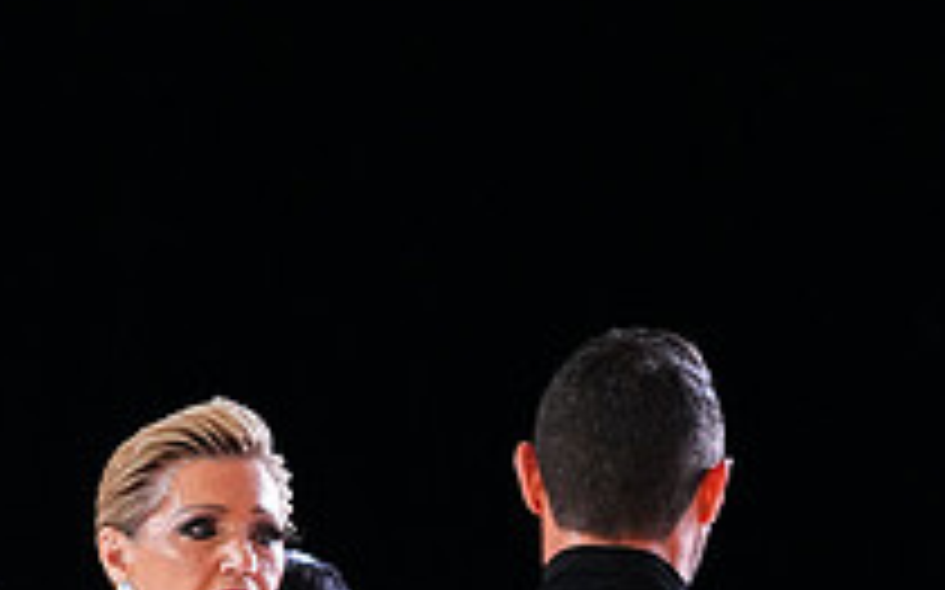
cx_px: 227
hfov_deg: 3.8
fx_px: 14106
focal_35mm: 548
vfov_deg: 2.4
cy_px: 1162
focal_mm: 195
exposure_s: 1/400
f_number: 4
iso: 4000
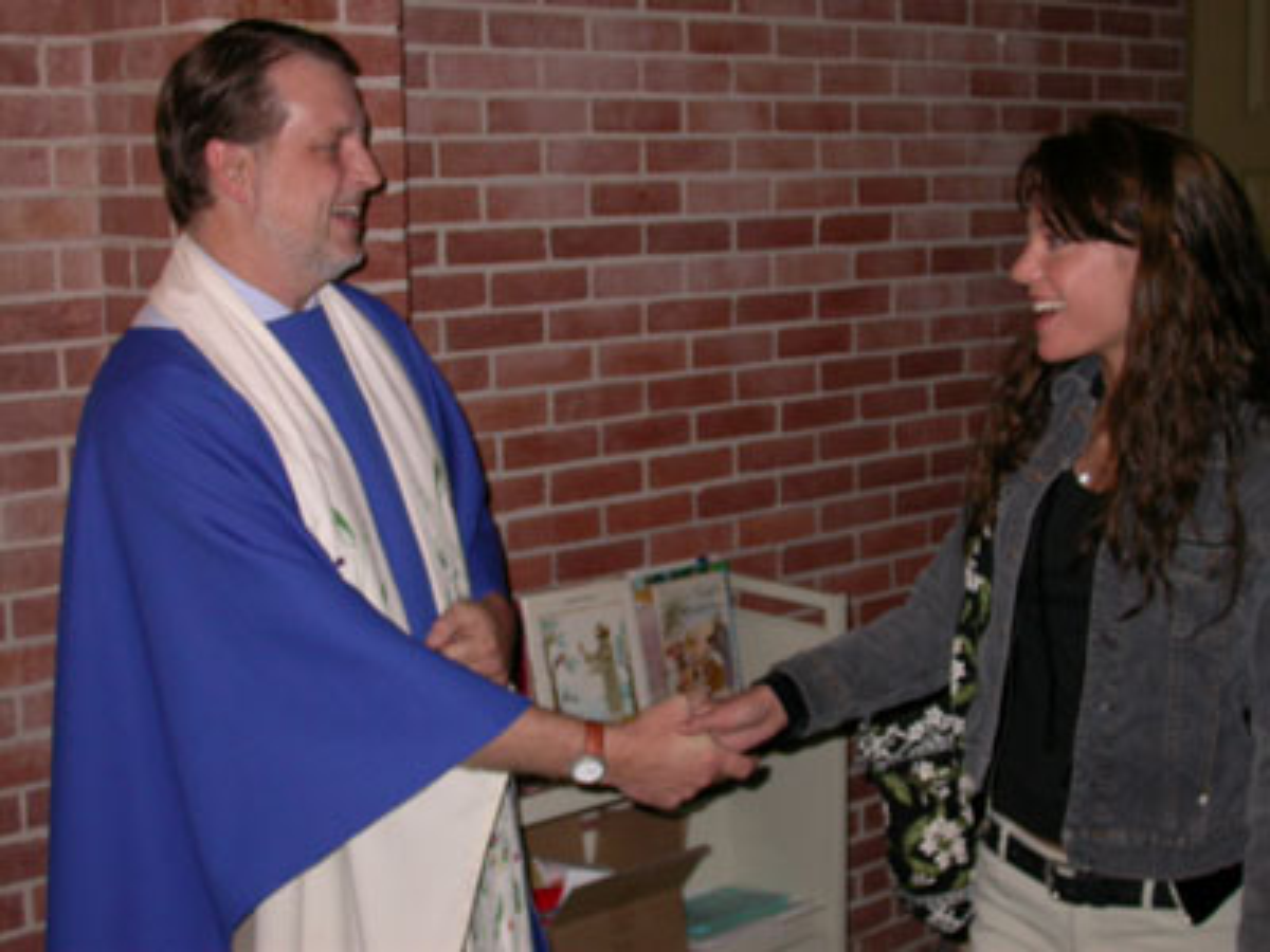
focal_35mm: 55
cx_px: 635
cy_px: 476
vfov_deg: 26.6
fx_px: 2018
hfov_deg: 34.9
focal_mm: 11.5
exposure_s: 1/60.3
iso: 100
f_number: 3
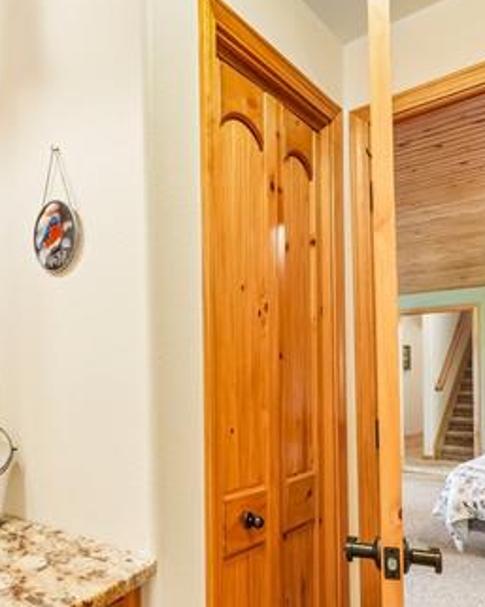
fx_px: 523
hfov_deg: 47.6
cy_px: 377
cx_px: 113
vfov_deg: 59.6
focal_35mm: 29
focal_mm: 10.4
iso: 800
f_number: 8
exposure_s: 1/3.33
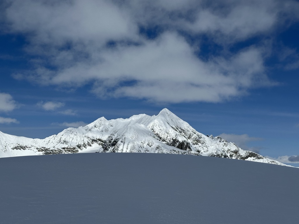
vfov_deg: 30.3
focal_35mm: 48
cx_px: 150
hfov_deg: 39.7
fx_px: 415
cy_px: 112
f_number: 1.78
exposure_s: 1/18868
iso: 64
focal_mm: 6.86
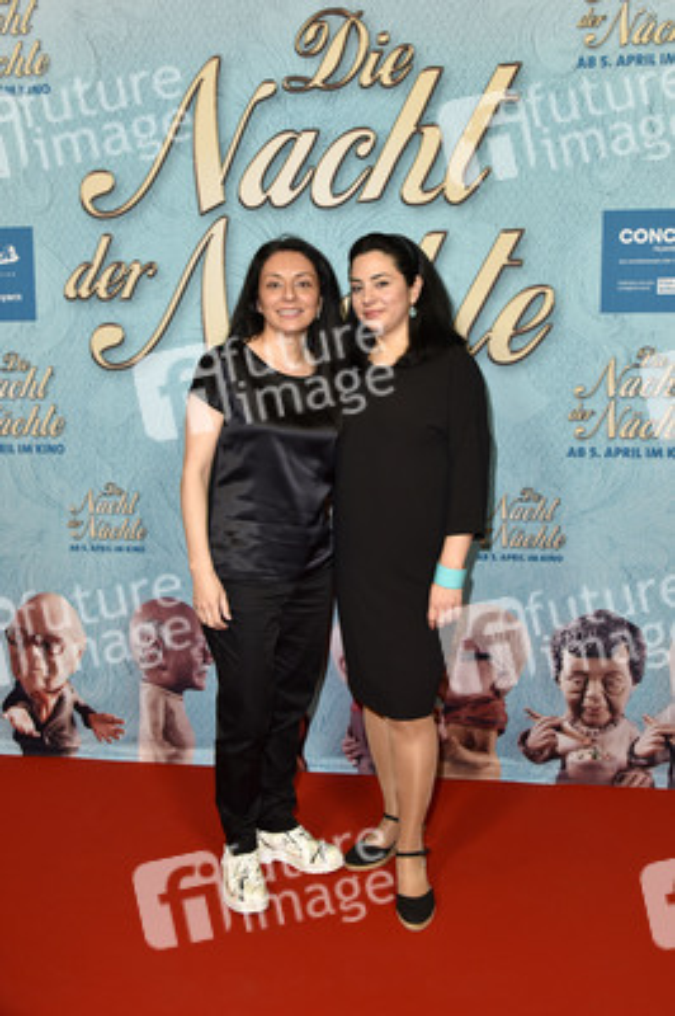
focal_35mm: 30
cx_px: 338
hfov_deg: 43.5
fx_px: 845
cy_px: 508
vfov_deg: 62.0
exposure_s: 1/125
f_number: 5.6
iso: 1000
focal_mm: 30
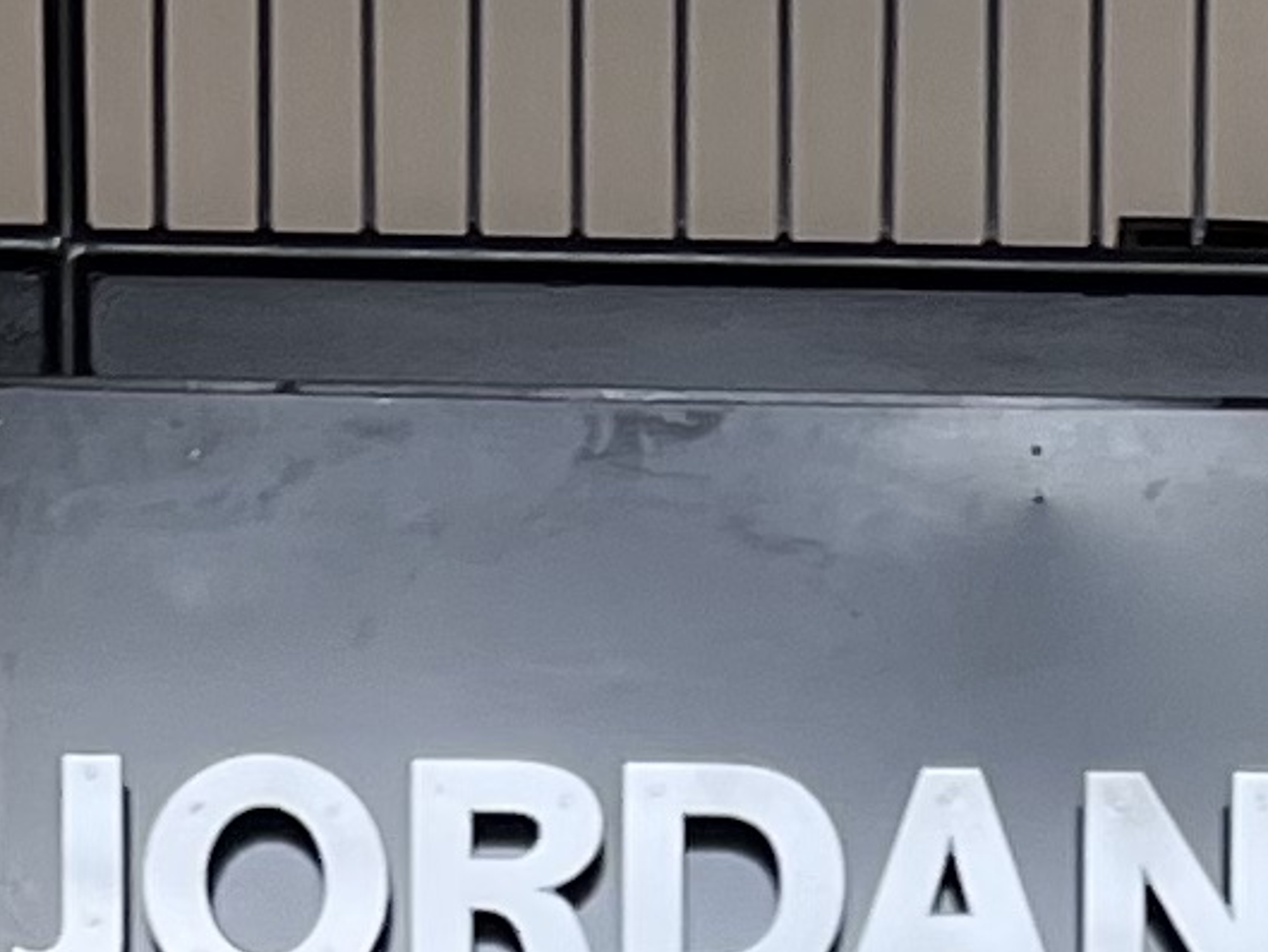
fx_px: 7254
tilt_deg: -6.0
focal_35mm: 198
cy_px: 3585
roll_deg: +0.0
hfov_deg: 10.0
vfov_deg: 6.3
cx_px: 743
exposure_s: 1/140
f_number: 1.6
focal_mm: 5.1
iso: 40
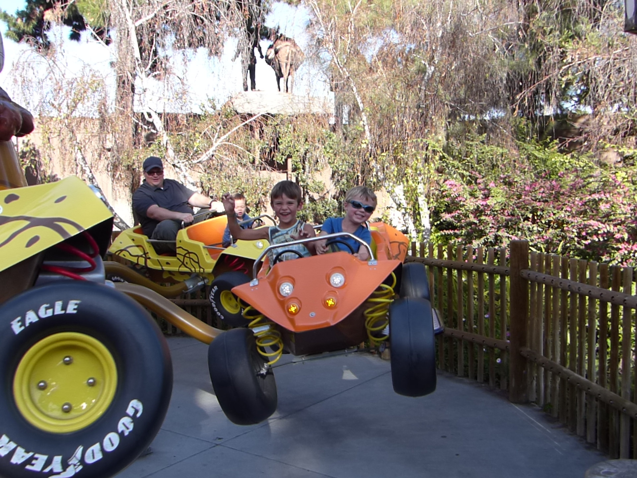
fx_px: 644
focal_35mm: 35
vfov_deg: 40.7
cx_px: 318
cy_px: 239
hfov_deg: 52.6
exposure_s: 1/500
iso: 100
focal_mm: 4.5
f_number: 2.8
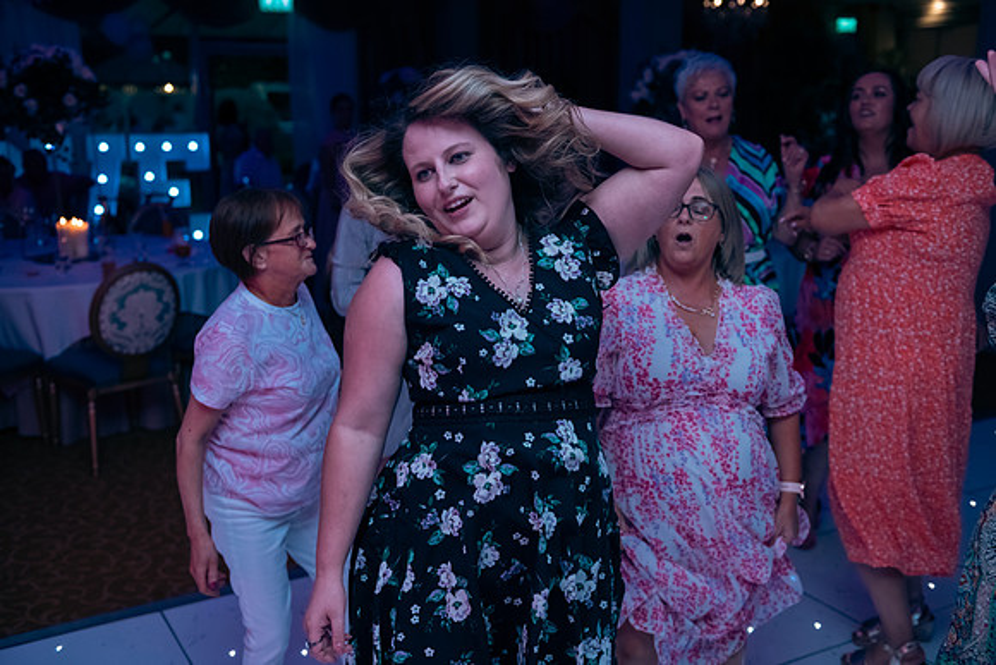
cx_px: 498
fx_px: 1052
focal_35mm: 38
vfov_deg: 35.1
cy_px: 332
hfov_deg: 50.7
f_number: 3.5
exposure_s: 1/160
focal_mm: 38
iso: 800
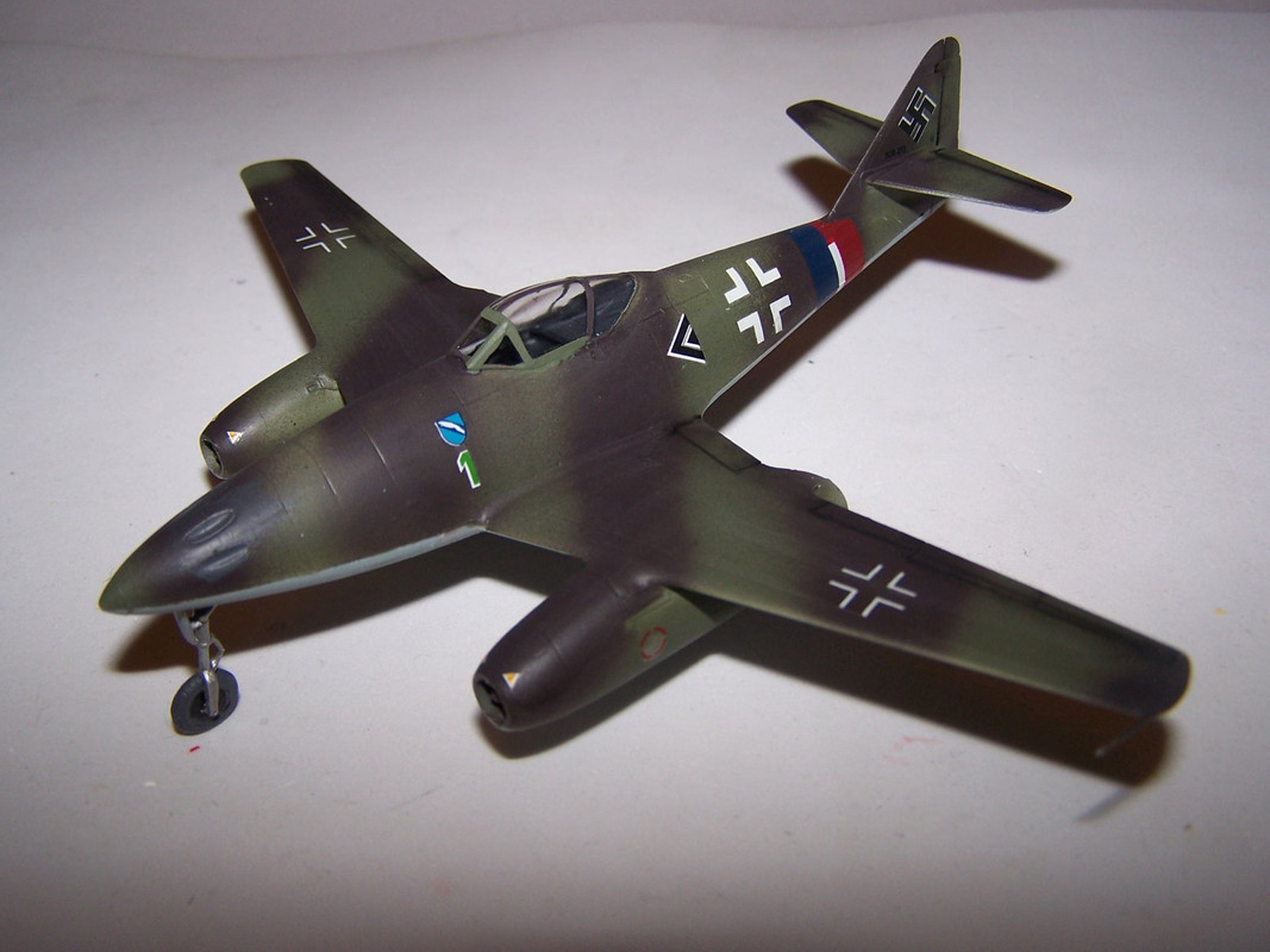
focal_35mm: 38
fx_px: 1394
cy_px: 476
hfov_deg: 49.0
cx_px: 635
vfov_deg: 37.7
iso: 80
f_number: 2.8
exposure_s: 1/60
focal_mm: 6.3
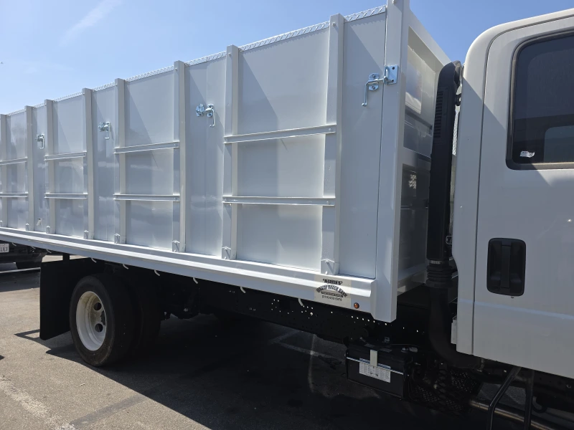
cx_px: 287
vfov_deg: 58.9
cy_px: 215
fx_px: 381
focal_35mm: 23
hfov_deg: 73.9
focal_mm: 6.3
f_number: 1.7
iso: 12
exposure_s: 1/688
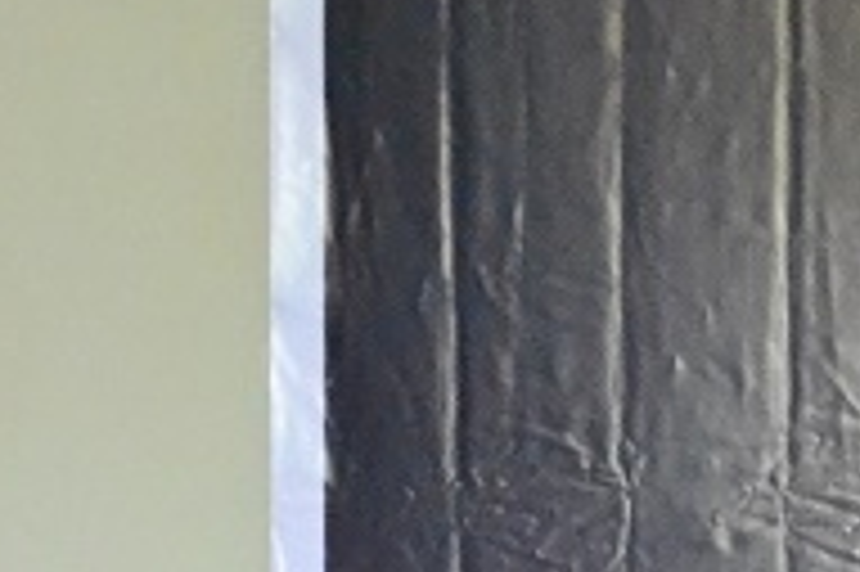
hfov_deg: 5.8
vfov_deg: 3.9
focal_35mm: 346
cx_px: 1675
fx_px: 8261
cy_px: 1016
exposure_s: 1/200
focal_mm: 55
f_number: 5.6
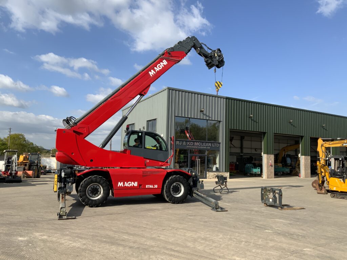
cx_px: 174
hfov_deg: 61.7
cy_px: 130
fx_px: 291
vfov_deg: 48.2
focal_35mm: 29
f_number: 1.8
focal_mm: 3
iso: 16
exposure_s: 1/1490
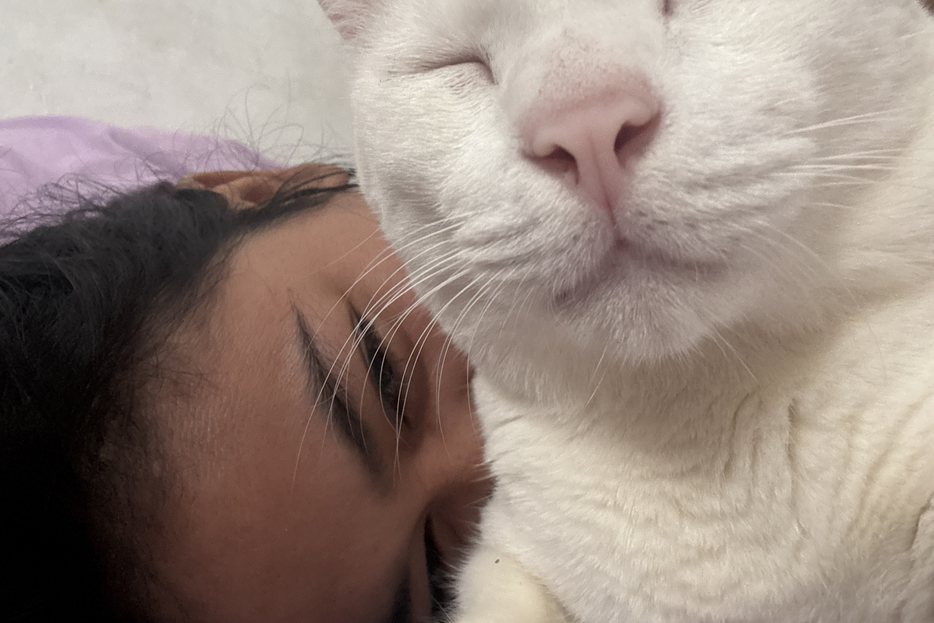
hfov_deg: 73.7
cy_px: 276
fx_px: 623
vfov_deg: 53.0
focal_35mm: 24
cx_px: 466
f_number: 1.9
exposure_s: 1/40
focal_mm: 2.69
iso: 320
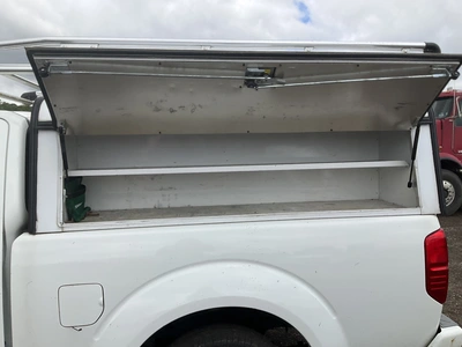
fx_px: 387
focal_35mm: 29
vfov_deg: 48.2
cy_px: 174
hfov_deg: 61.7
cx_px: 231
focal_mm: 3
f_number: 1.8
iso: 25
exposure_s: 1/1675
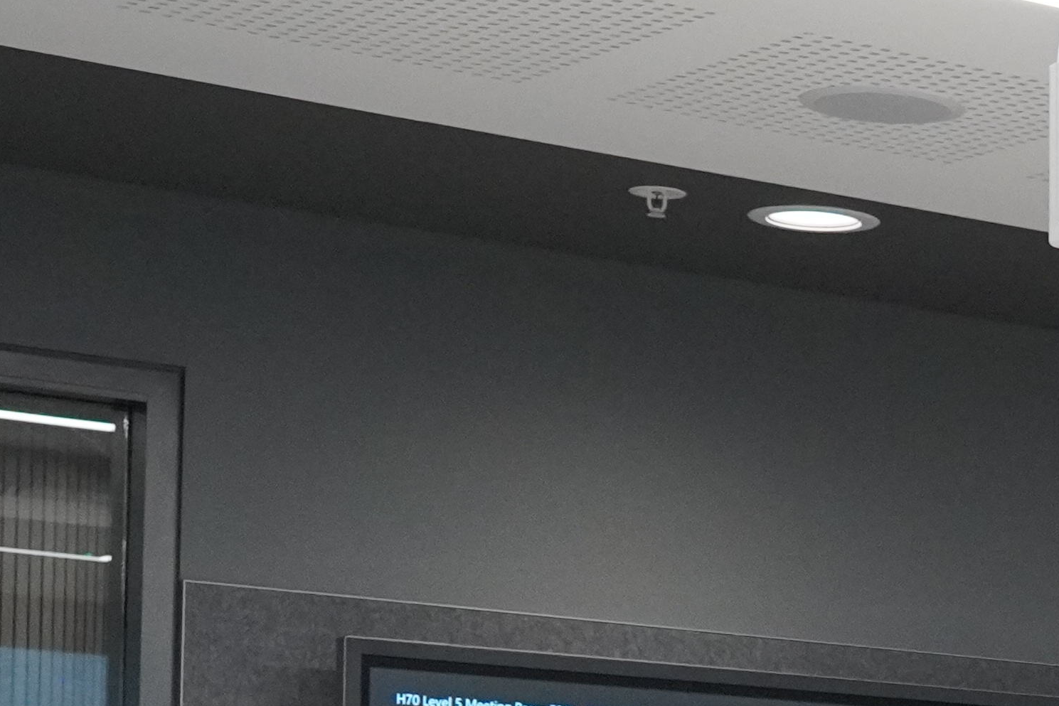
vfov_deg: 9.4
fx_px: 4160
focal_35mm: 141
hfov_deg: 13.6
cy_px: 1111
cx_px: 1629
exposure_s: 1/160
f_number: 4
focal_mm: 23.4
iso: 2500
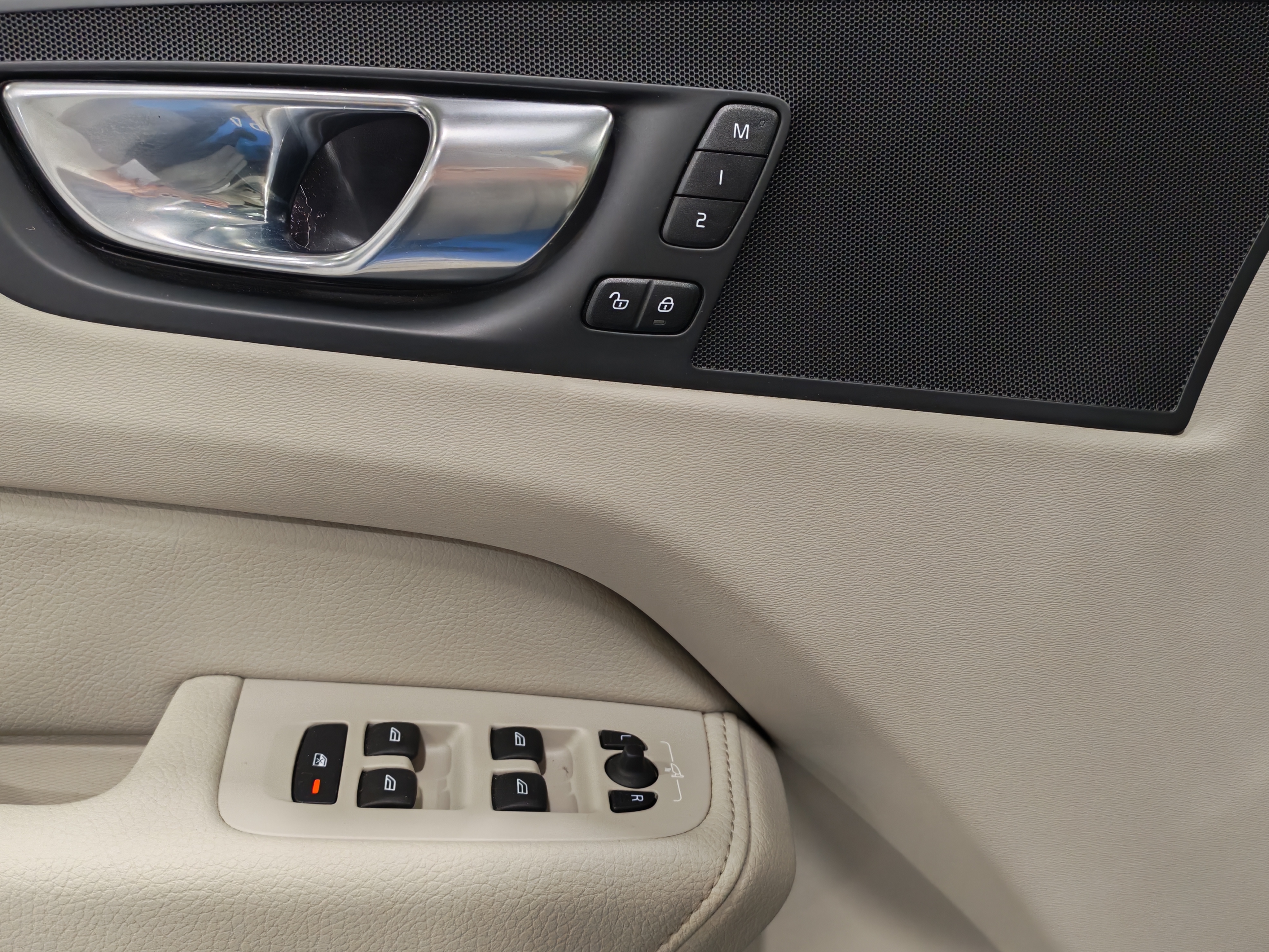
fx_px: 1173
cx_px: 634
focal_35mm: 32
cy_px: 476
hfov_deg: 56.8
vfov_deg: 44.2
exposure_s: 1/100
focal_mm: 6.12
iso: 1250
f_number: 1.9
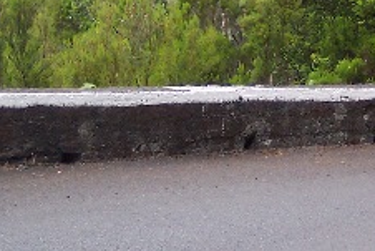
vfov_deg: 9.7
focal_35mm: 140
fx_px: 1459
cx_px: 554
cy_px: -20
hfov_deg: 13.8
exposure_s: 1/250
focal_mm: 8
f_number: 2.8
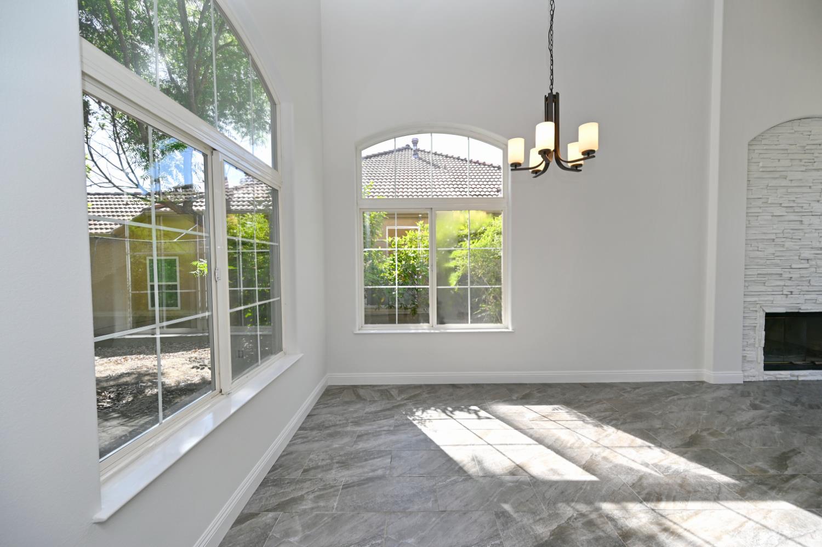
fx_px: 319
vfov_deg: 81.1
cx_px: 411
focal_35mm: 14
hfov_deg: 104.3
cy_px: 274
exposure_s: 1/125
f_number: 5.6
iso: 100
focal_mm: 14
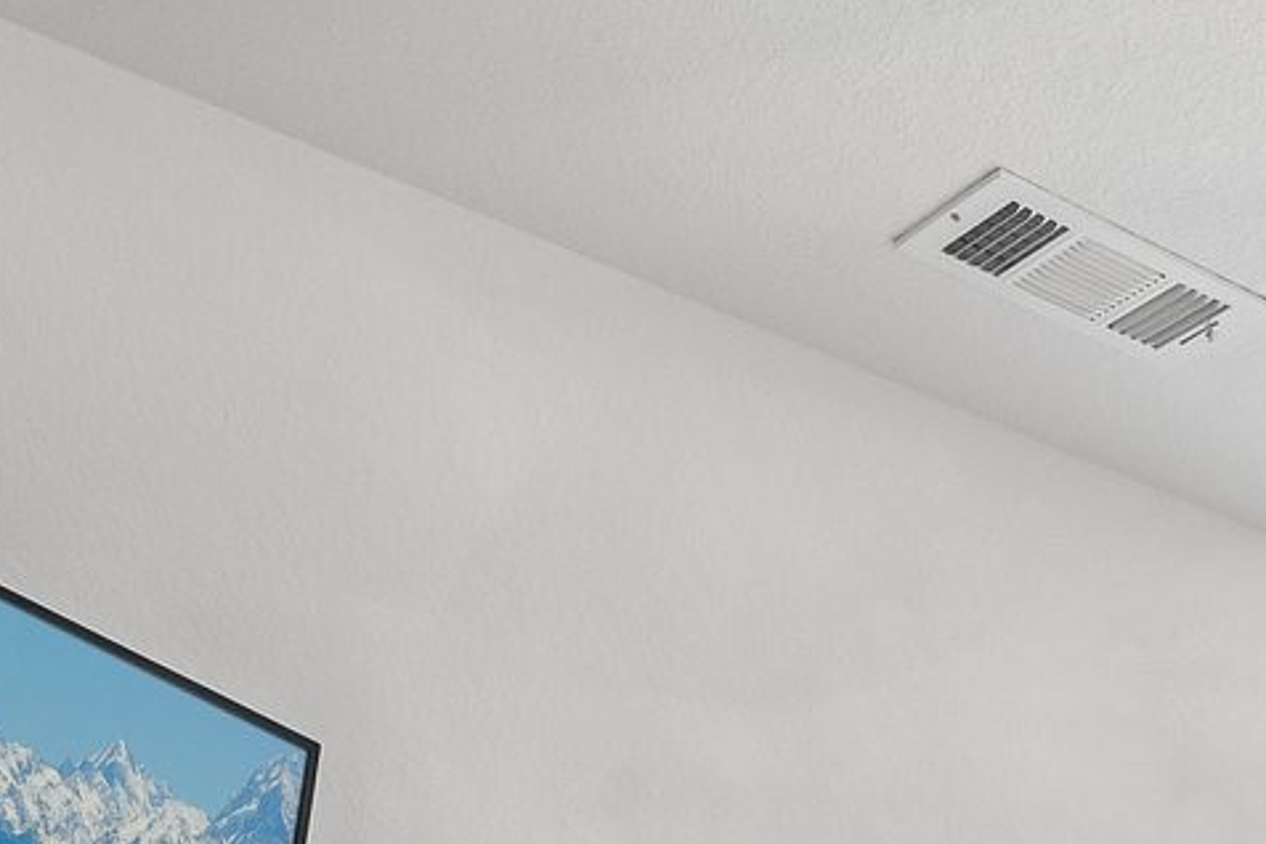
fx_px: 2567
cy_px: 1660
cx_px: 1980
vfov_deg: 15.3
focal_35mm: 73
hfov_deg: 22.1
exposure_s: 1/25
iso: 400
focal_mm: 17
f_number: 8
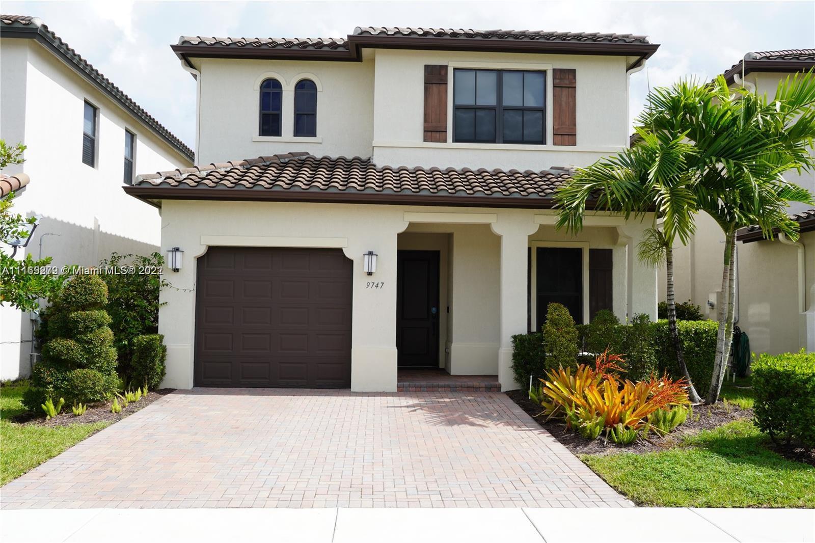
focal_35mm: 30
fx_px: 679
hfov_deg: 61.9
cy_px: 272
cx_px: 408
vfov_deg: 43.6
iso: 100
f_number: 10
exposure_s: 1/160
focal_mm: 20
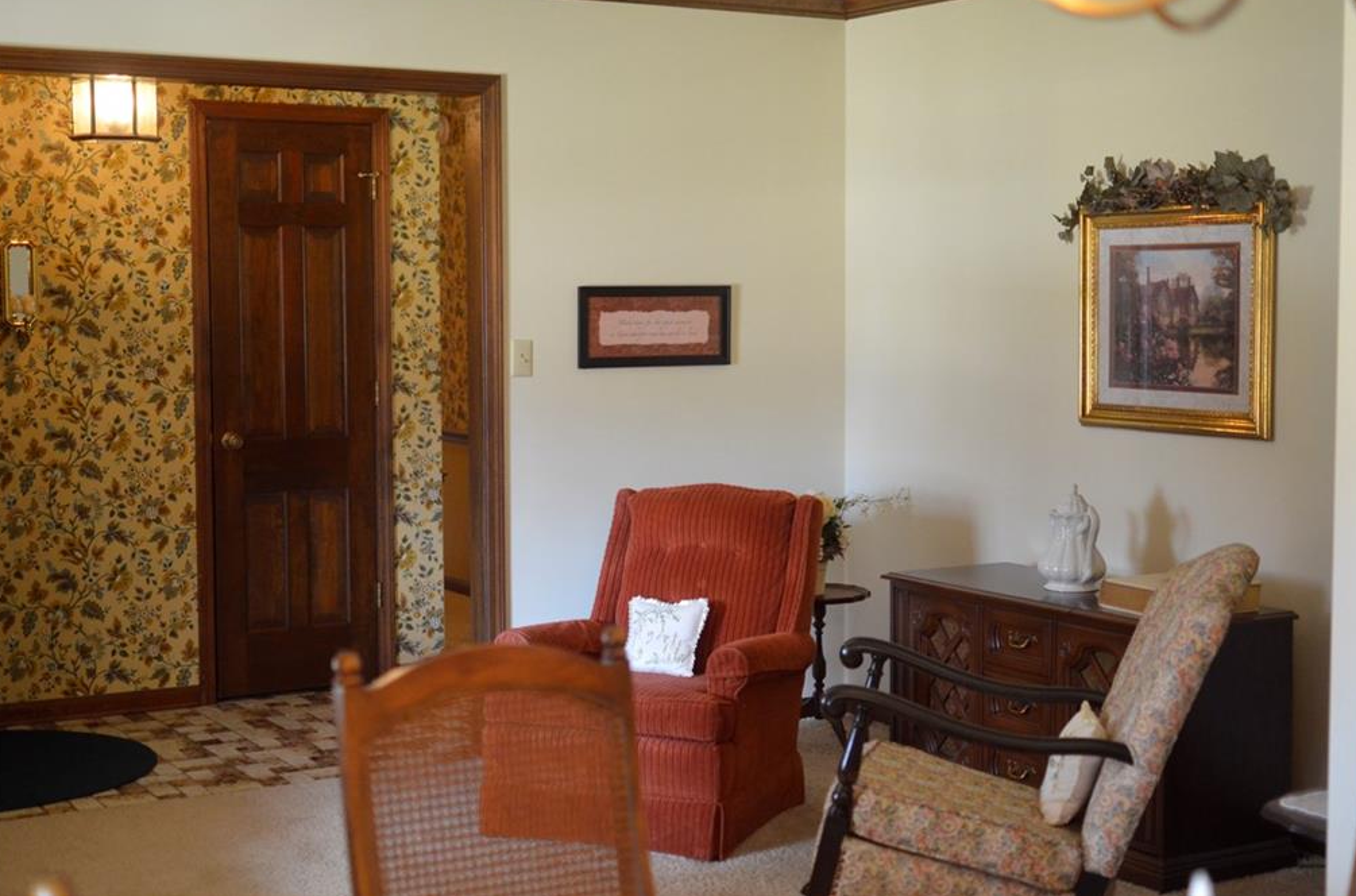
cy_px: 443
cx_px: 681
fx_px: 2010
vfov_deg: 25.1
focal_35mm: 54
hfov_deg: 37.3
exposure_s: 1/250
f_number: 2
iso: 1600
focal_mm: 35
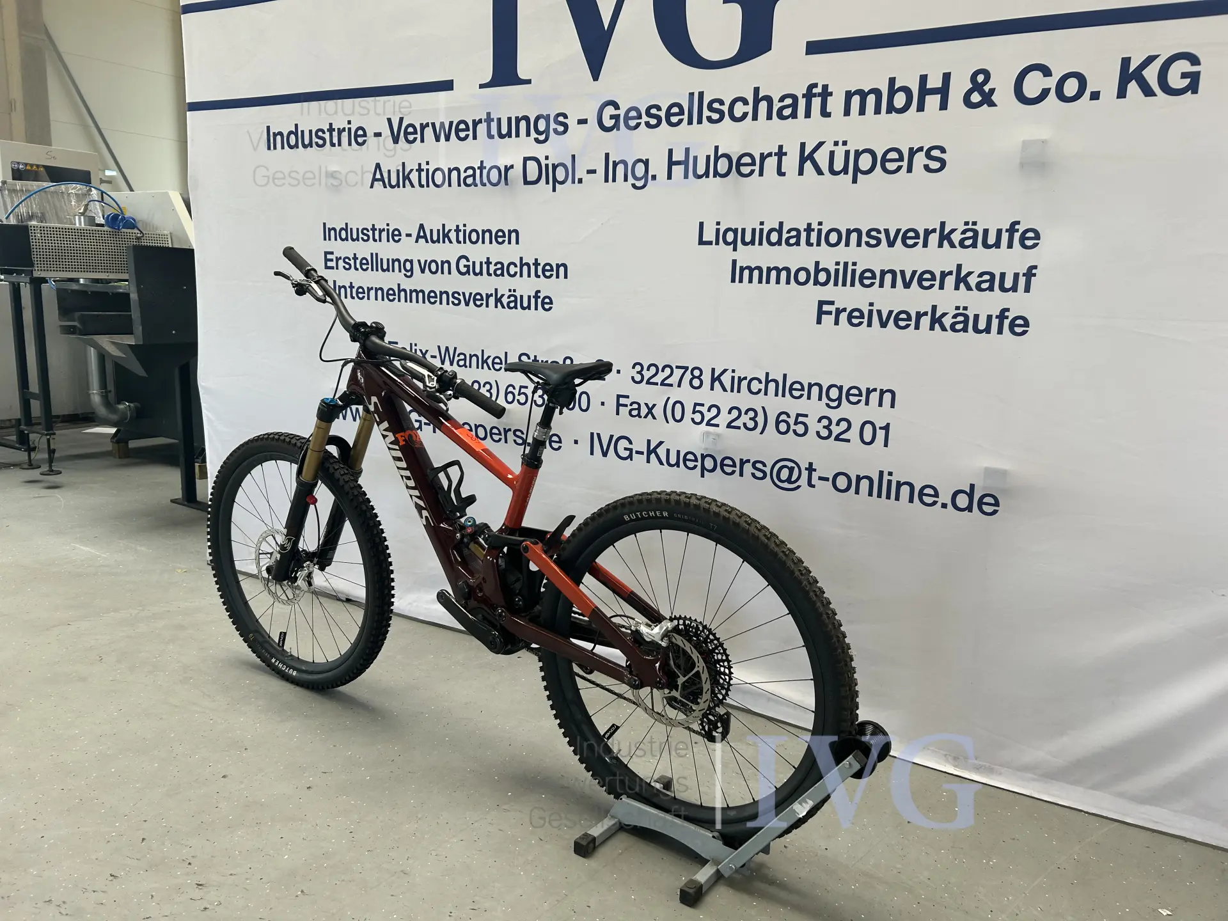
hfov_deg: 67.3
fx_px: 922
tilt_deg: -10.5
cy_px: 460
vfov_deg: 53.1
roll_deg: -2.3
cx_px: 614
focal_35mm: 26
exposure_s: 1/121
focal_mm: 5.7
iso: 50
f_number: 1.5
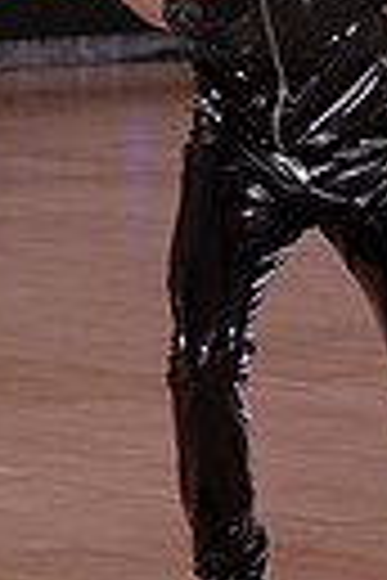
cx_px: 452
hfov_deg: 2.4
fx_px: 9384
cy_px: -90
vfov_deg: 3.5
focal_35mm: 582
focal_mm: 130
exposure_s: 1/250
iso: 2000
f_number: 5.6
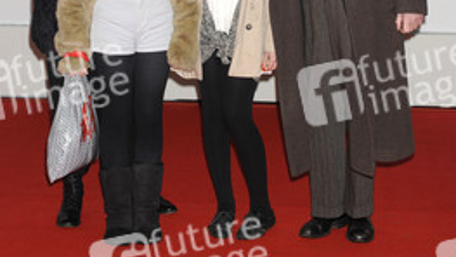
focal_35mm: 105
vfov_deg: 11.4
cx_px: 229
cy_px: -2
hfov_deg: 20.4
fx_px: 1270
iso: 1000
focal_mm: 66
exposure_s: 1/160
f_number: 5.6
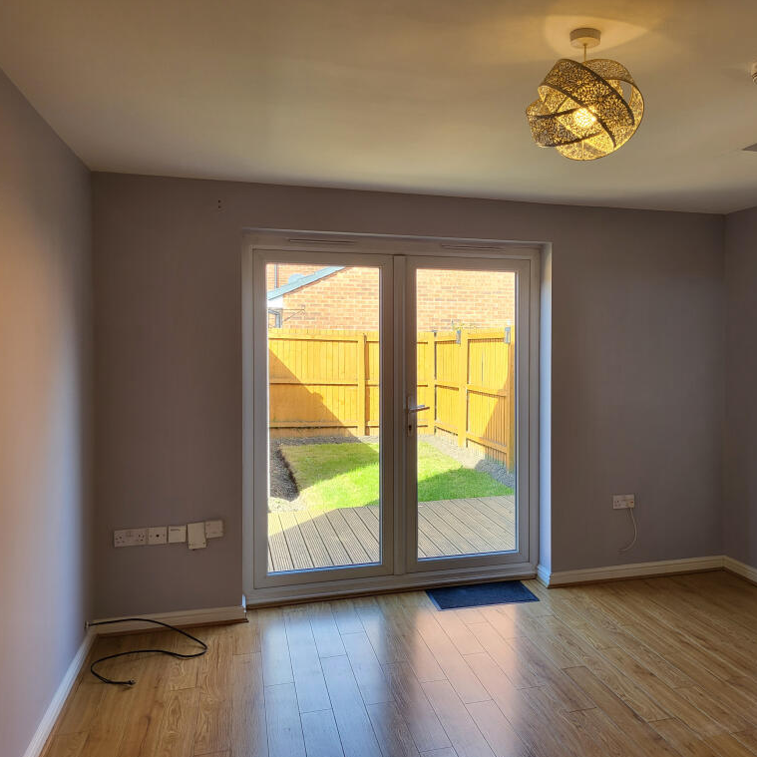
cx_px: 506
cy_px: 381
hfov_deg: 51.5
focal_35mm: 31
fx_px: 767
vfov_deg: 52.5
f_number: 1.8
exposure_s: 1/107
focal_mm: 5.4
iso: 40
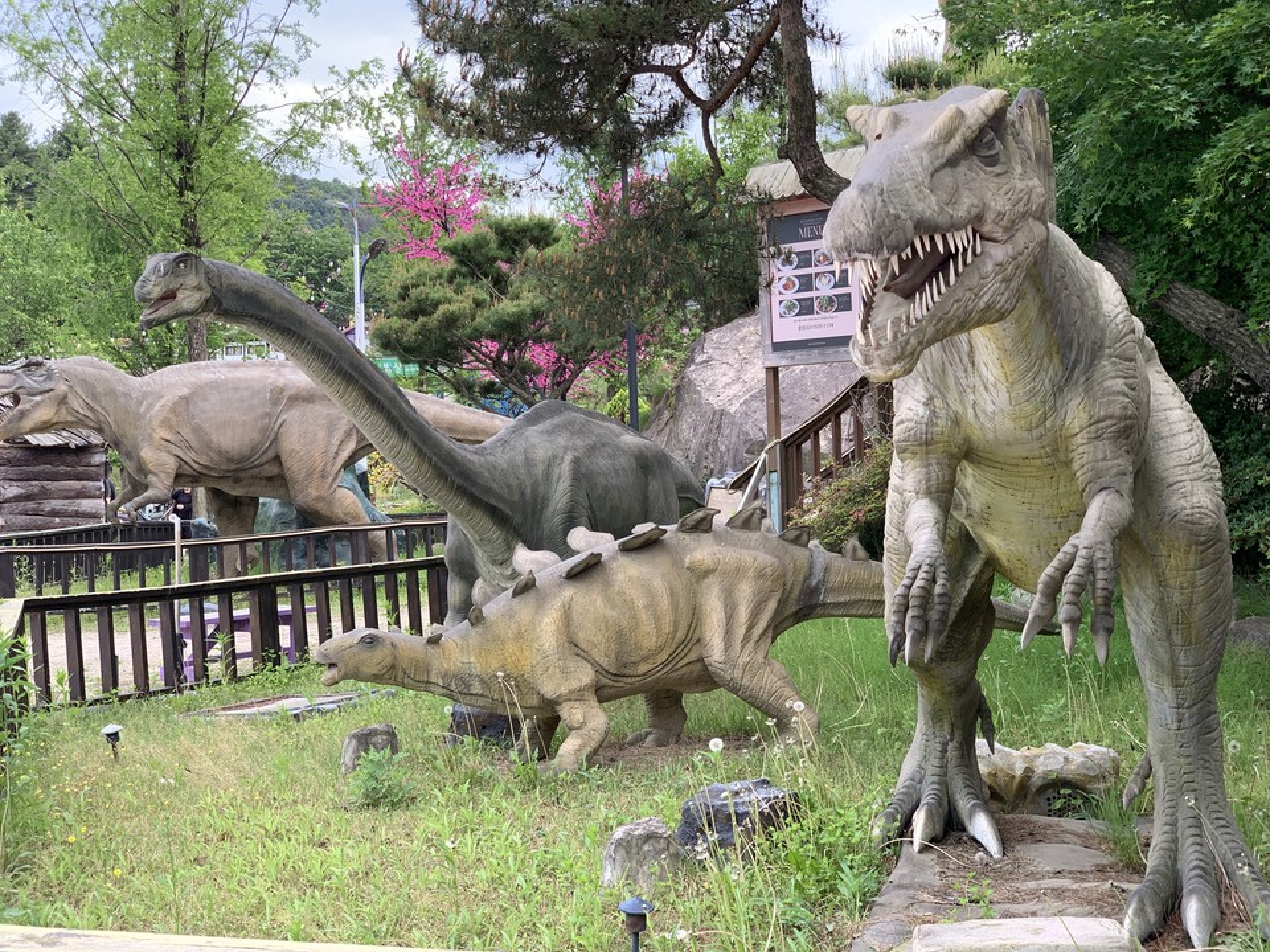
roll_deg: +1.4
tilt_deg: +1.1
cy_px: 476
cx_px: 635
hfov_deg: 36.8
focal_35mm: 52
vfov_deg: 28.0
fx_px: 1908
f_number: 2.4
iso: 16
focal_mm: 6
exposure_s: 1/159
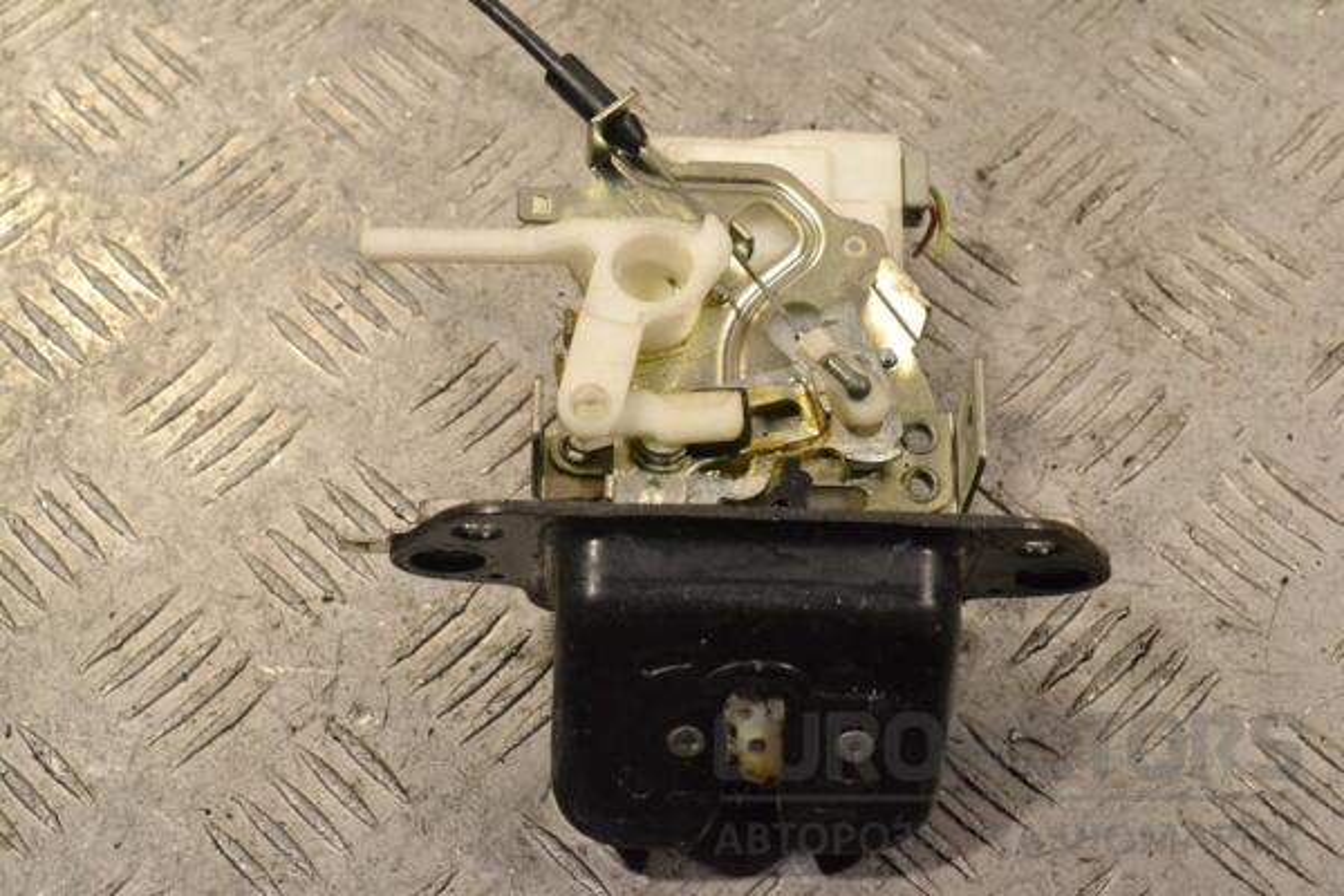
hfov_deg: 30.5
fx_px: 2464
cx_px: 672
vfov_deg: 20.6
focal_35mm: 66
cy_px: 448
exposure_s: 1/400
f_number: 10
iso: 3200
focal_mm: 44
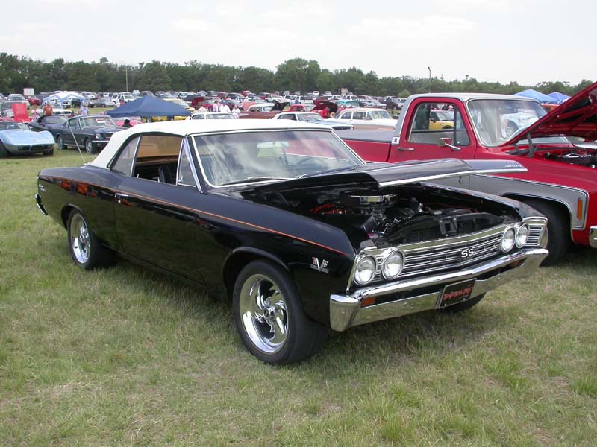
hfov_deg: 49.0
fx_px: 655
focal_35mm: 38
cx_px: 298
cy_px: 224
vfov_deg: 37.7
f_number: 6
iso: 100
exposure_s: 1/232
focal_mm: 7.85
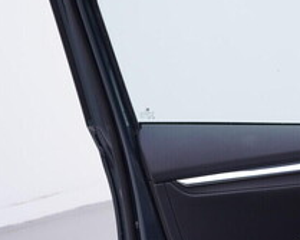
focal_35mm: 89
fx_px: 790
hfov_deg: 20.8
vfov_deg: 17.2
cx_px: 297
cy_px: 152
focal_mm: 24
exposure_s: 1/60
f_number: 3.5
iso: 125
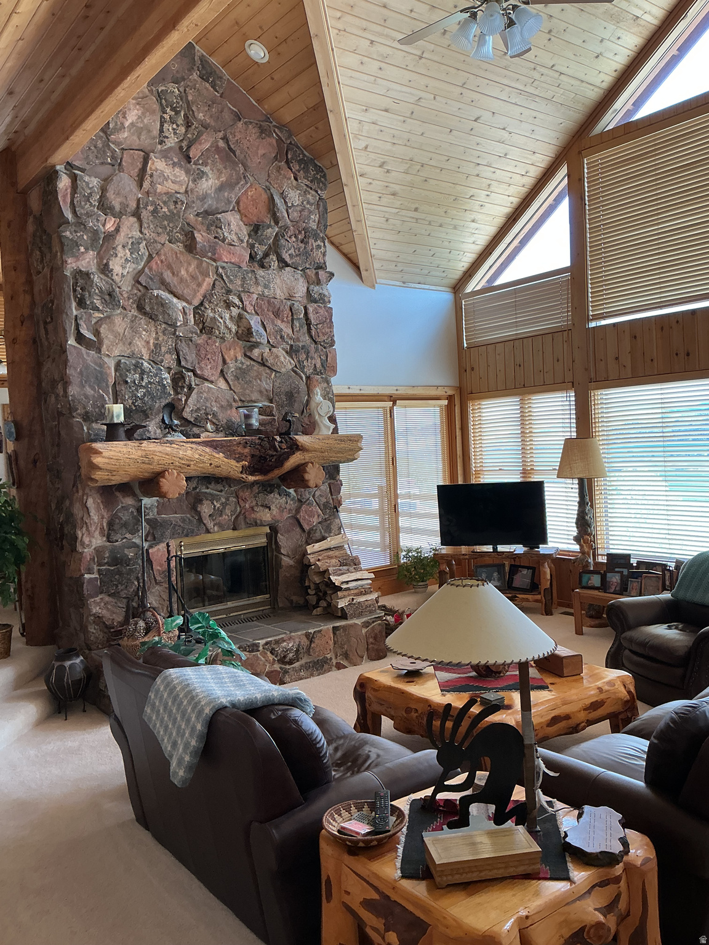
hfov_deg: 48.2
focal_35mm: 29
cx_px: 354
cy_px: 472
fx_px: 792
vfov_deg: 61.7
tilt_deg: -2.4
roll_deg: +2.3
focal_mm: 3
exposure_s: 1/120
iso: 50
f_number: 1.8
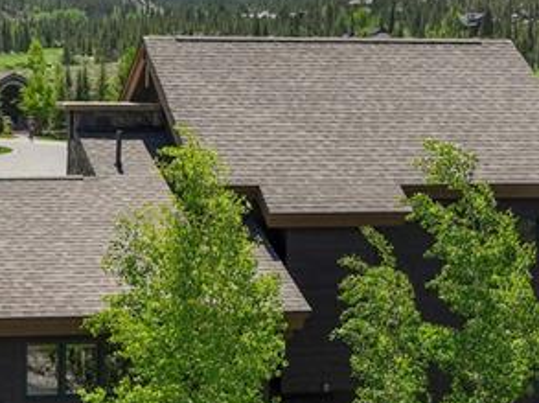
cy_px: 252
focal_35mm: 84
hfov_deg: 22.5
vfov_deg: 17.5
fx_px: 1306
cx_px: 11
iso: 150
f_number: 2.8
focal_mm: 12.29
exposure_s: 1/2500
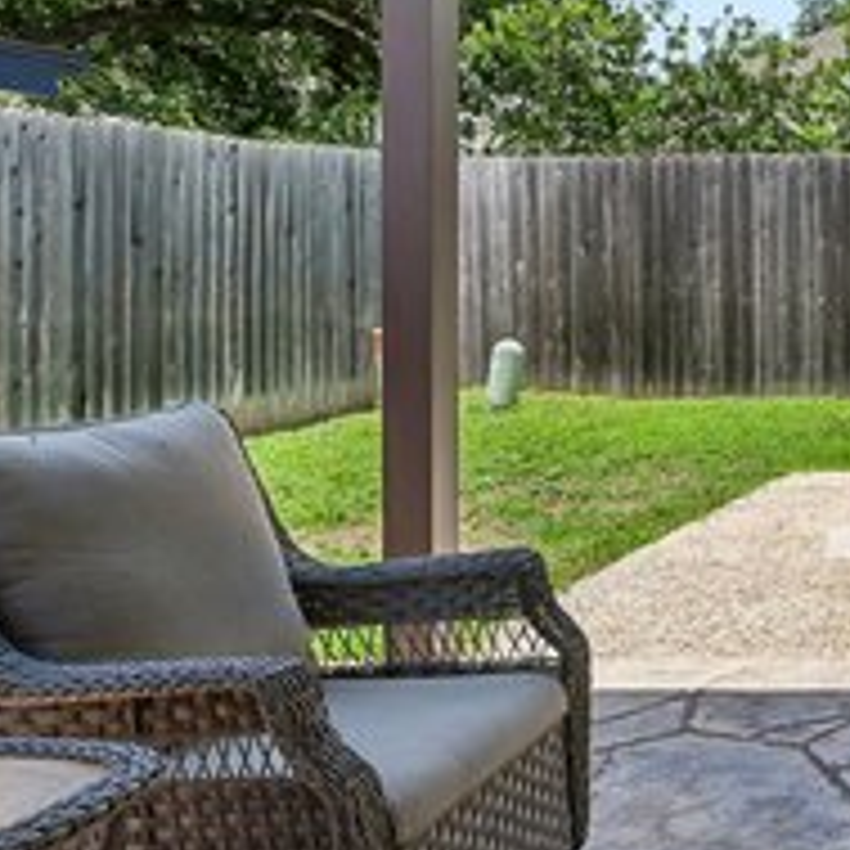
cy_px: 281
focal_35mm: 46
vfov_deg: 36.4
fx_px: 1278
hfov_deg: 29.0
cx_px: 1138
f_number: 8
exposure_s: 1/400
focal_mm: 16
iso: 400
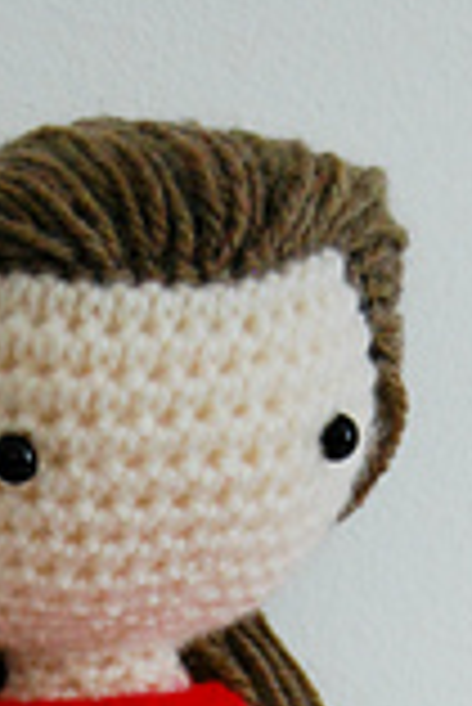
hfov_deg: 7.6
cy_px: 1097
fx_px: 3552
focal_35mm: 181
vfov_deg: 10.9
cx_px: 133
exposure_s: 1/30
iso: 1400
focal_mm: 38
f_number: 4.8
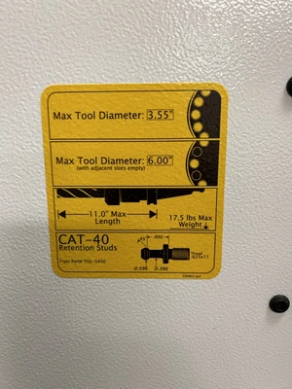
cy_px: 194
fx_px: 292
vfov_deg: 67.3
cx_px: 146
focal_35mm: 26
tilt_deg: -12.5
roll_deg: +1.8
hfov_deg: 53.1
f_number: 1.5
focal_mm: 5.7
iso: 80
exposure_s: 1/66
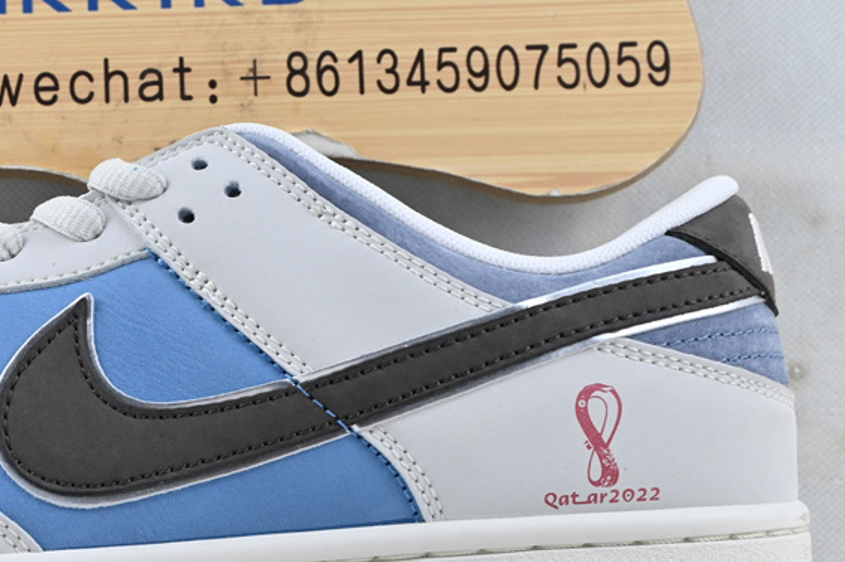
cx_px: 94
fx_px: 2430
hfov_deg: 19.4
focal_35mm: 104
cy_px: 354
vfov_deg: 13.2
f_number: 10
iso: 100
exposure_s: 1/13
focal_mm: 32.5
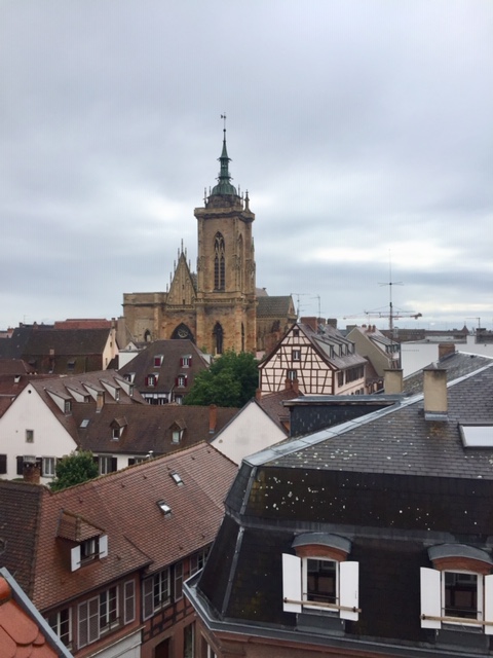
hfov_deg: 48.2
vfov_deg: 61.7
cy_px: 329
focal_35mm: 29
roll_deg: +3.2
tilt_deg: +0.6
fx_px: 551
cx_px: 246
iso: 32
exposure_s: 1/1068
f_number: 2.2
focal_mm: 4.15
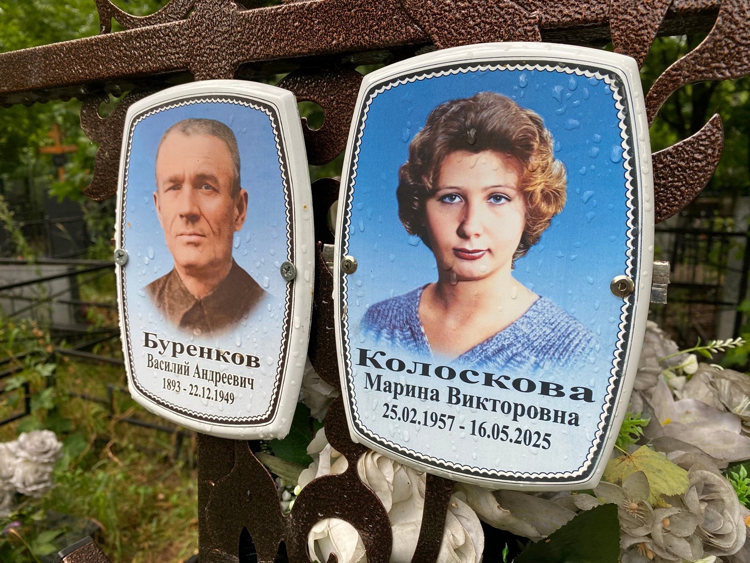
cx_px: 375
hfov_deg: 67.3
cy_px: 282
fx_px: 563
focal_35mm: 26
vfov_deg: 53.1
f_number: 1.8
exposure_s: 1/122
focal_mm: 4.25
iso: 64
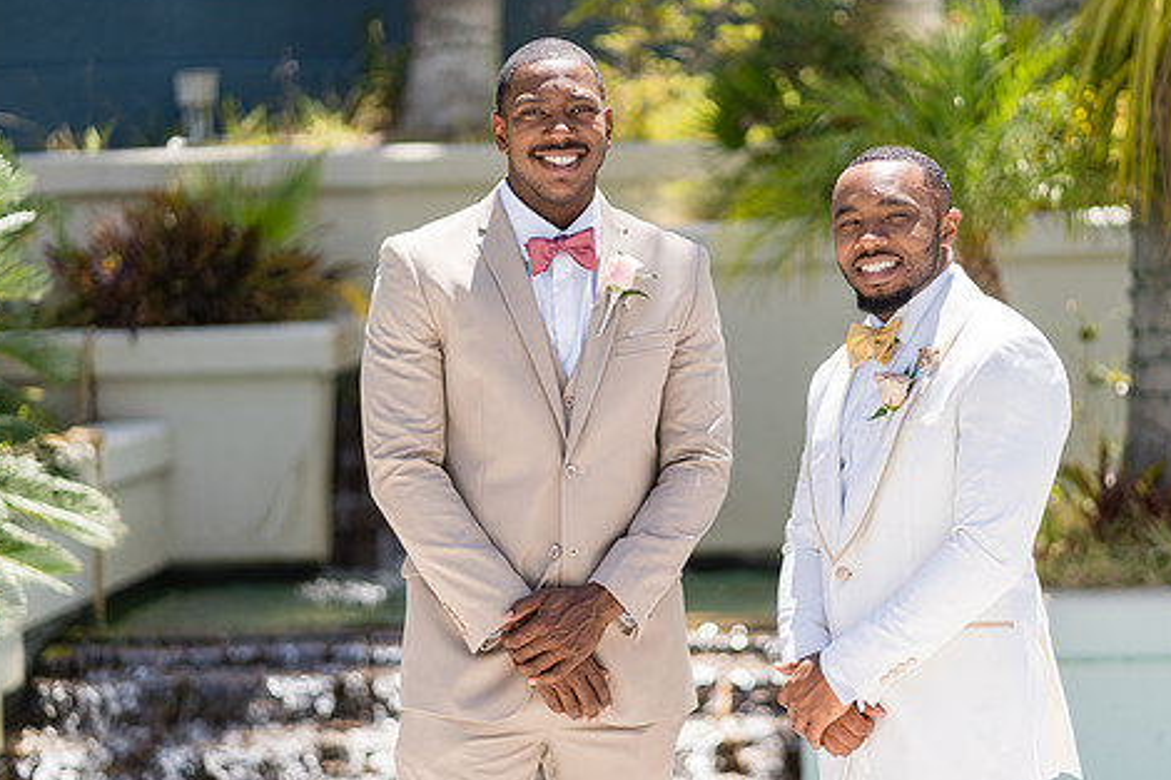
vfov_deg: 13.0
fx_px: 3414
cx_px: 648
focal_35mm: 105
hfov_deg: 19.5
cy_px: 405
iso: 100
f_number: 1.8
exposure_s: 1/1600
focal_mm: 85
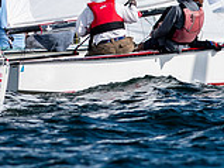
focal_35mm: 1581
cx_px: 17
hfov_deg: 1.3
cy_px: -76
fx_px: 10223
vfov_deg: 0.9
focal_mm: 300
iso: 200
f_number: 5
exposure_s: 1/4000
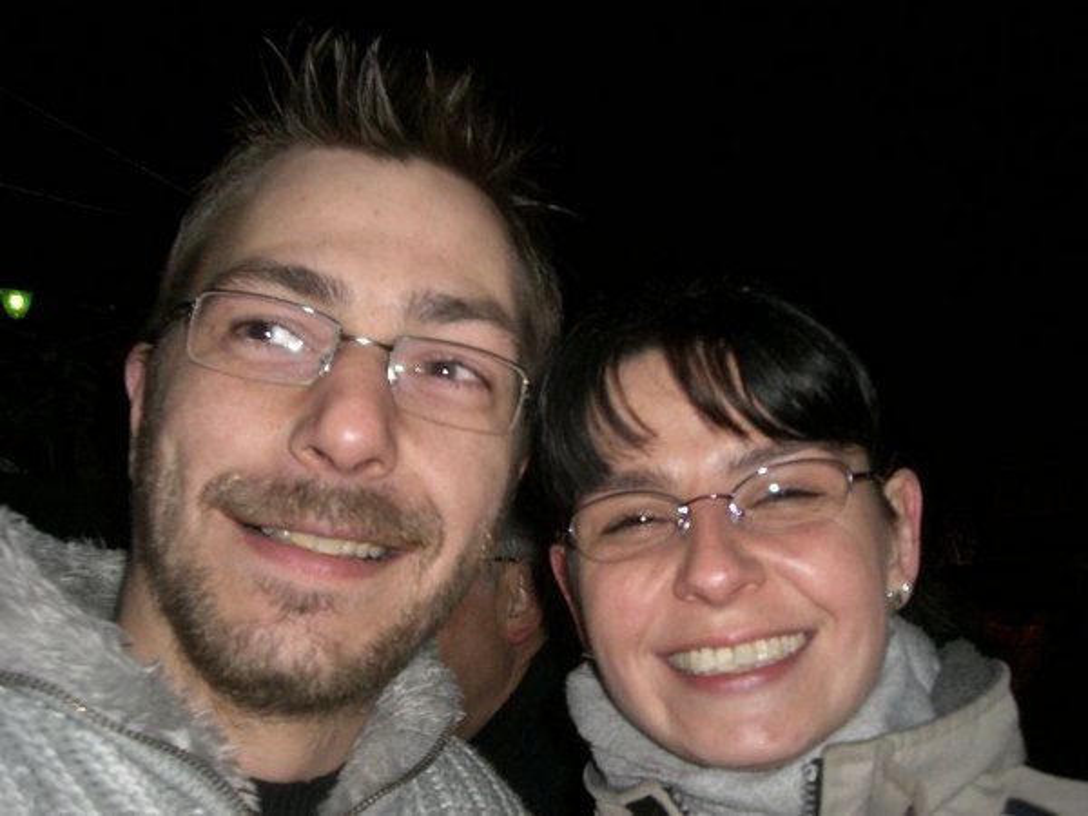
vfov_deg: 30.9
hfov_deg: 40.4
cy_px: 408
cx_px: 544
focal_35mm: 47
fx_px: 1477
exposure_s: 1/60
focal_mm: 7.6
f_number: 3
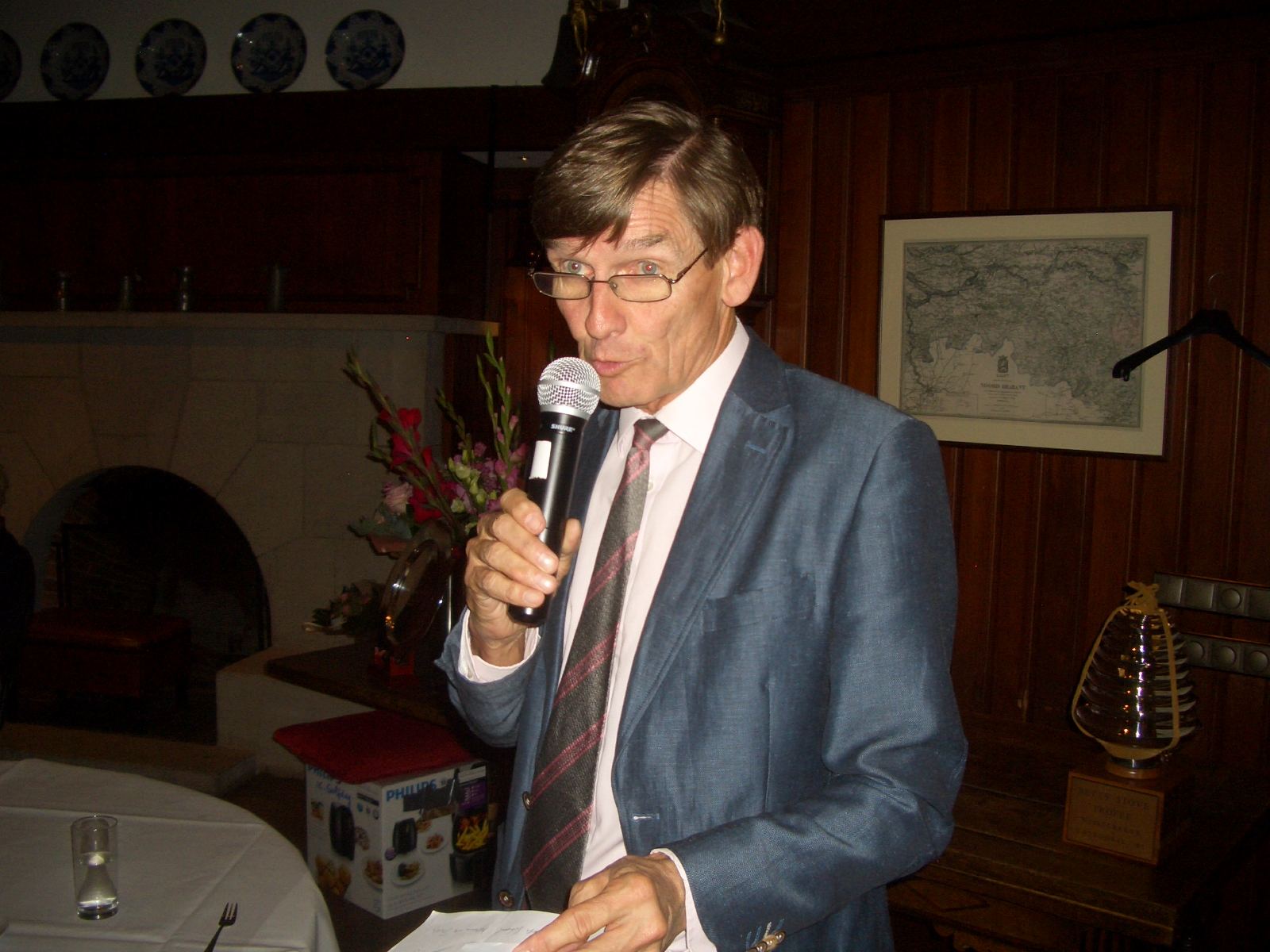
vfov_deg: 40.7
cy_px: 476
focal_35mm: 35
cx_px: 635
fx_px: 1284
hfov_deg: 52.6
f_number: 2.6
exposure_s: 1/60
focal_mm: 5.8
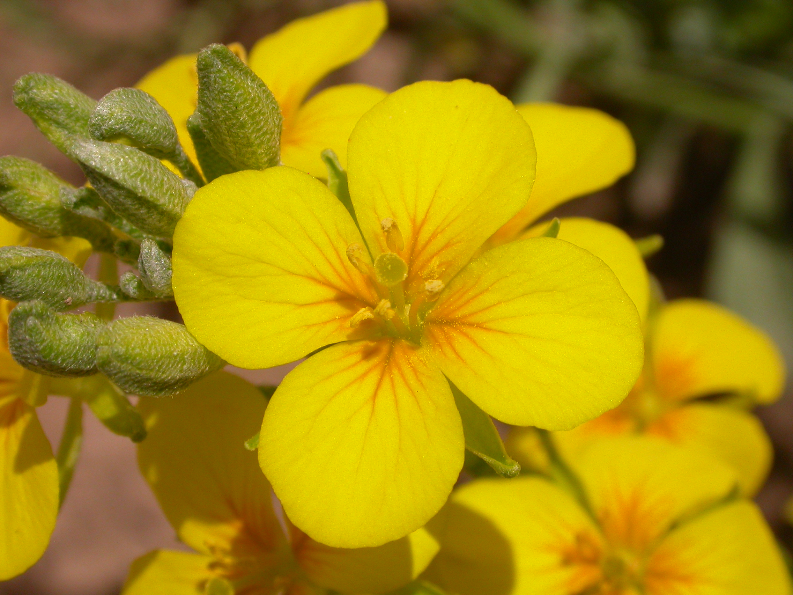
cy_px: 298
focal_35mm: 92
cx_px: 396
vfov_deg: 16.1
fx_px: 2108
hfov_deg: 21.3
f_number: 7.7
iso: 100
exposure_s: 1/433
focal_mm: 19.1
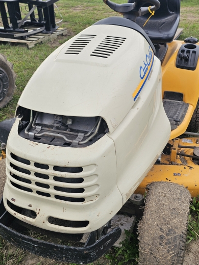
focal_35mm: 34
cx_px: 128
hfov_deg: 41.4
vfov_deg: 53.5
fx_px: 261
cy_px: 104
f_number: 1.7
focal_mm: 6.3
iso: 10
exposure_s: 1/206
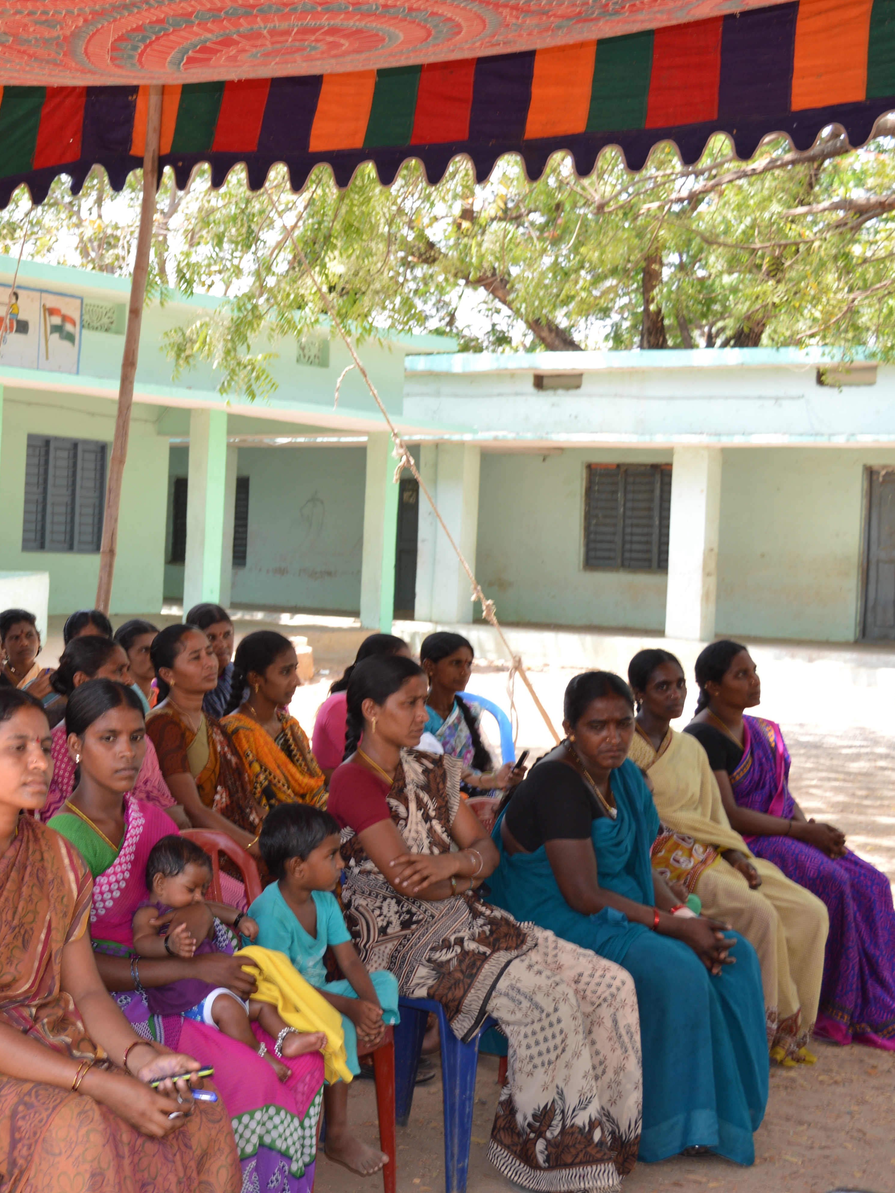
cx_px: -1
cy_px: 599
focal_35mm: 57
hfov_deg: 24.5
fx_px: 1965
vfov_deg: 33.8
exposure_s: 1/50
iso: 100
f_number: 5.6
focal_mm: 26
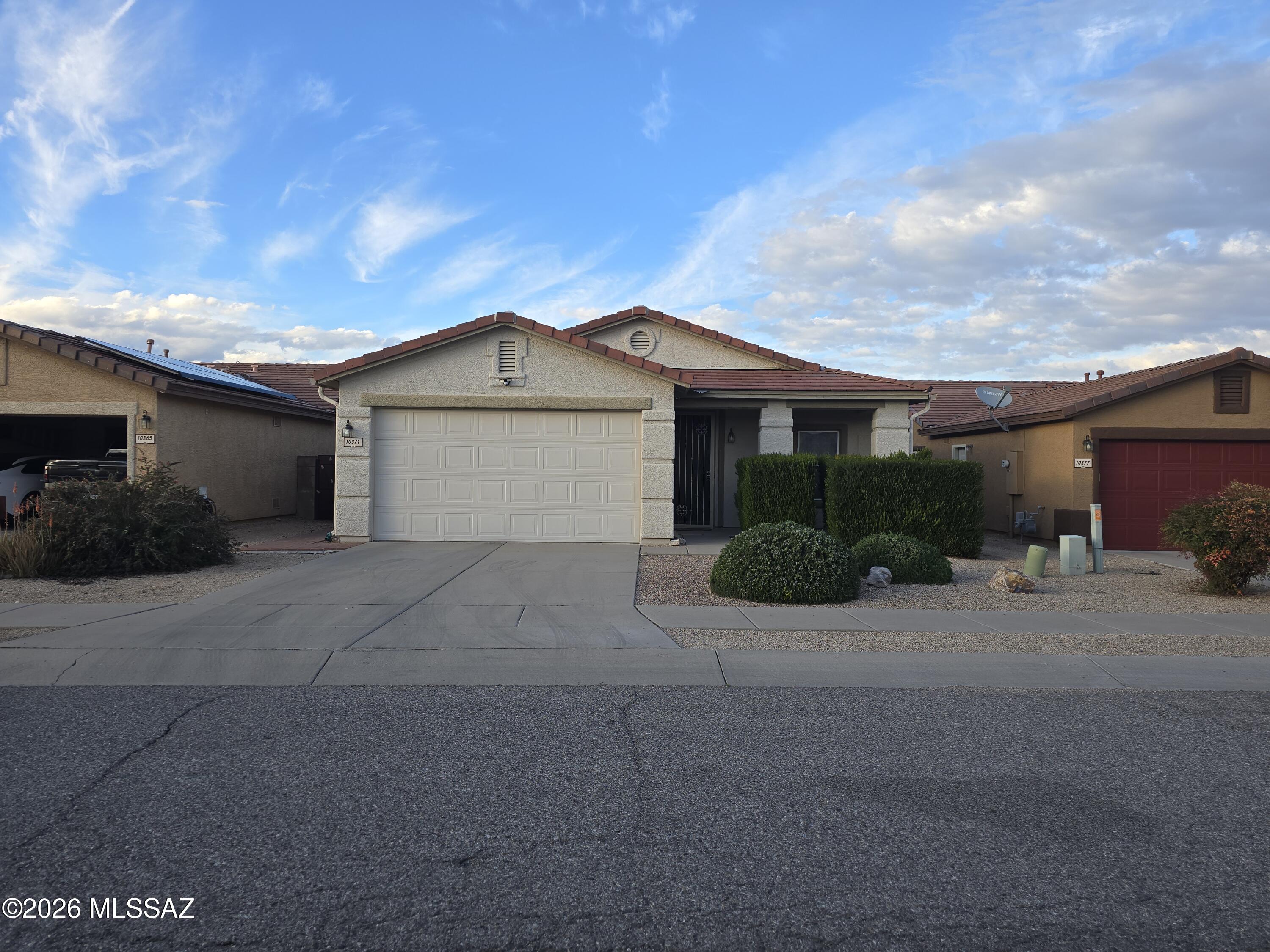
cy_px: 476
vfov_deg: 58.9
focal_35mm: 23
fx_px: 844
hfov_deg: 73.9
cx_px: 635
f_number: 1.7
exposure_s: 1/174
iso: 12
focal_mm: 6.3
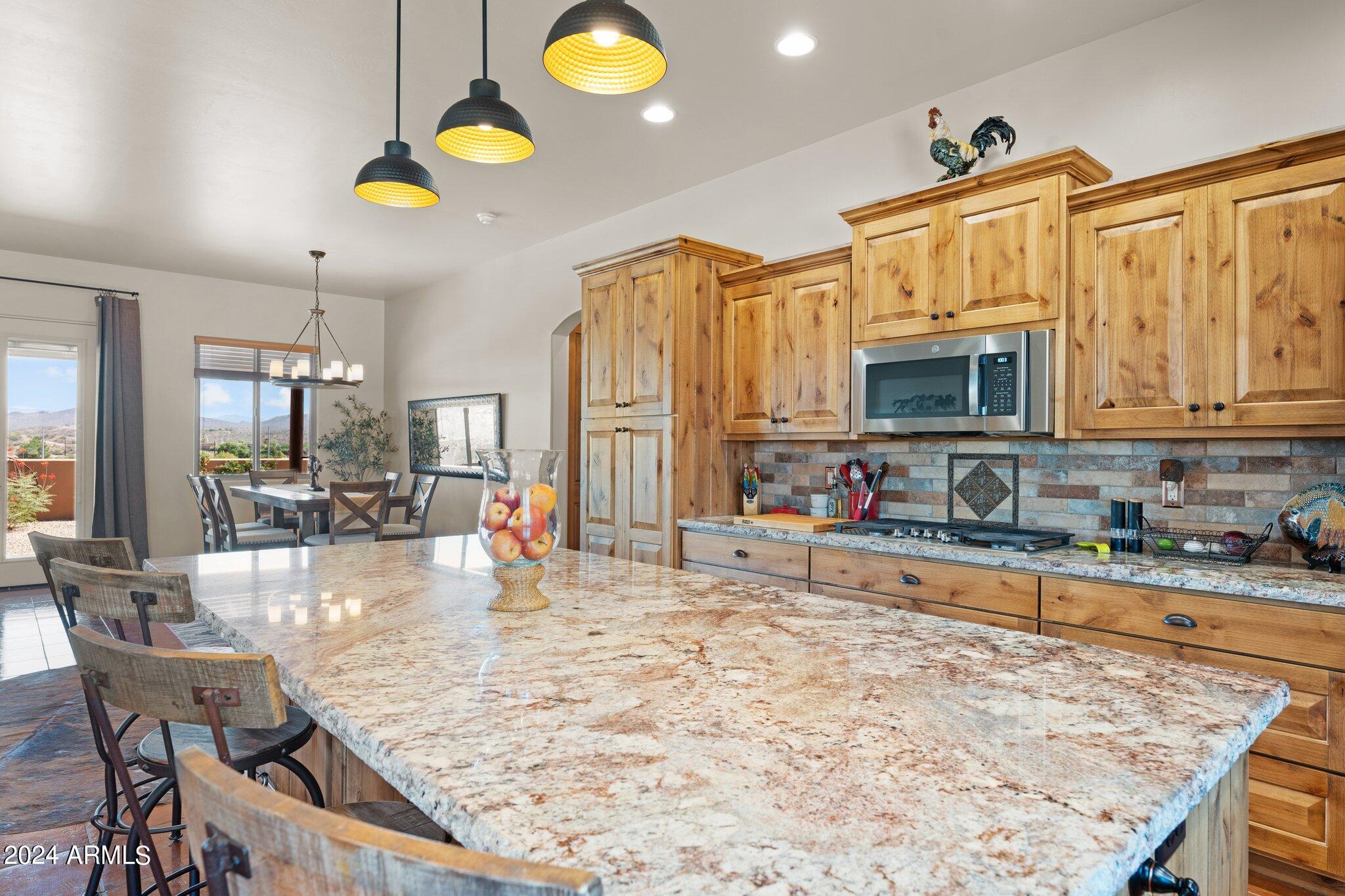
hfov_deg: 84.0
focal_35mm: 20
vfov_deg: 61.9
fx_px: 747
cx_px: 672
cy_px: 448
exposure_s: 1/3
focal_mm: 20
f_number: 8
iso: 400
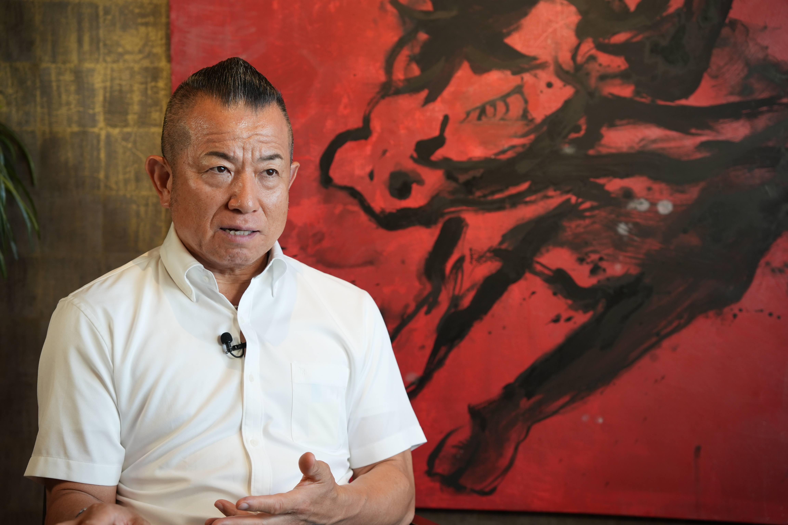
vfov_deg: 20.6
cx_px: 394
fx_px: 1445
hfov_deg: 30.5
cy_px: 262
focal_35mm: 66
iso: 800
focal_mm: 66
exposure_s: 1/80
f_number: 4
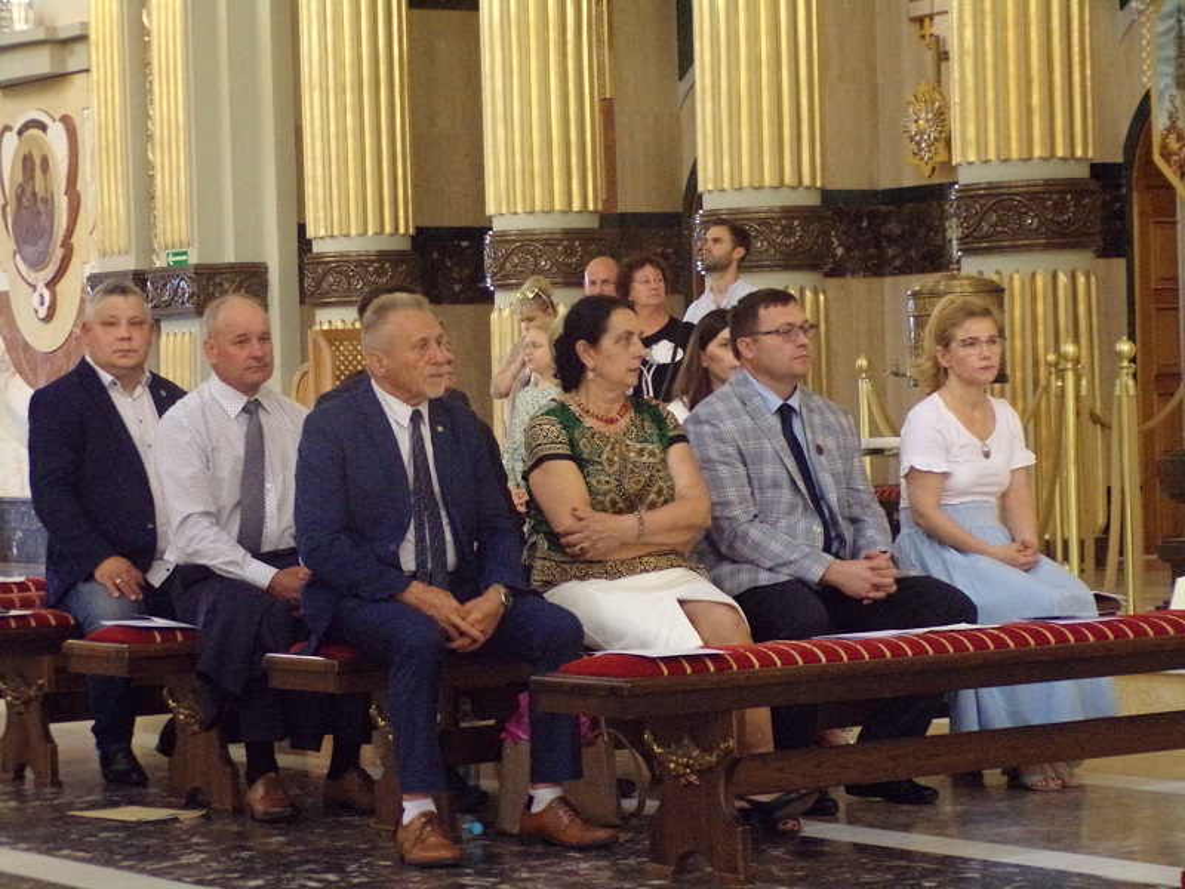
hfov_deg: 19.8
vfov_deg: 14.9
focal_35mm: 99
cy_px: 444
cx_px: 592
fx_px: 3389
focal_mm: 17.7
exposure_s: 1/30
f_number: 4.2
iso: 800
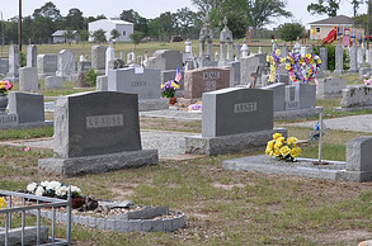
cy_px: 94
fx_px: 1072
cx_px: 227
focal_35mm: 104
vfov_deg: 13.1
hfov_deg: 19.7
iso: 200
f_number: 8
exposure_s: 1/250
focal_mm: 35
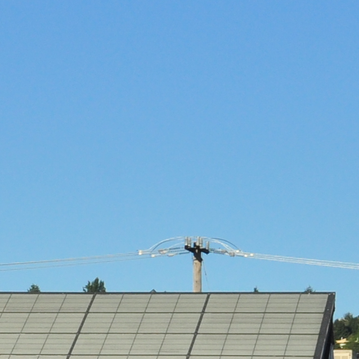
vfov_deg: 6.3
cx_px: -640
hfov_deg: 6.0
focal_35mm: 274
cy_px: 454
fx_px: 3215
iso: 200
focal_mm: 32
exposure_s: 1/400
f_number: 10
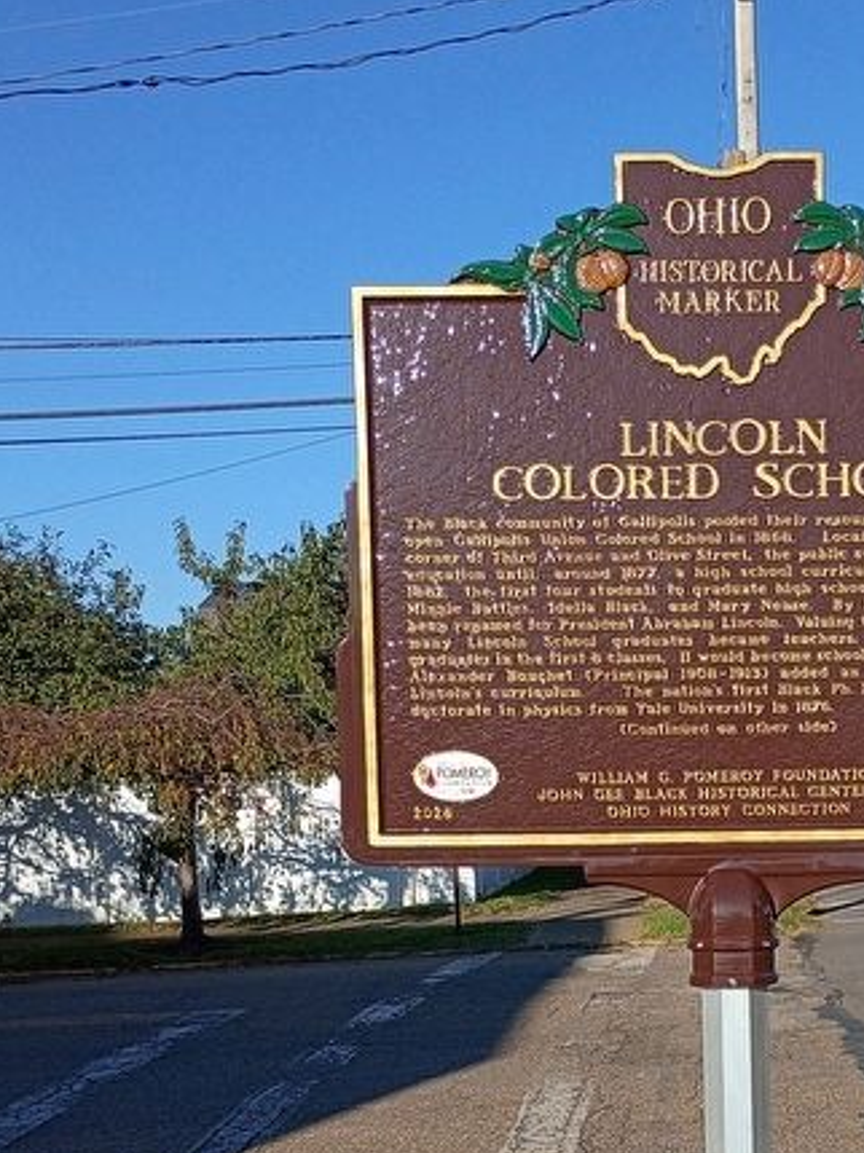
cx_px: 749
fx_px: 1799
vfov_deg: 34.4
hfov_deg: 26.3
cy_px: 933
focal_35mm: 54
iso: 106
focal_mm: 4.27
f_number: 1.8
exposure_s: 1/1142
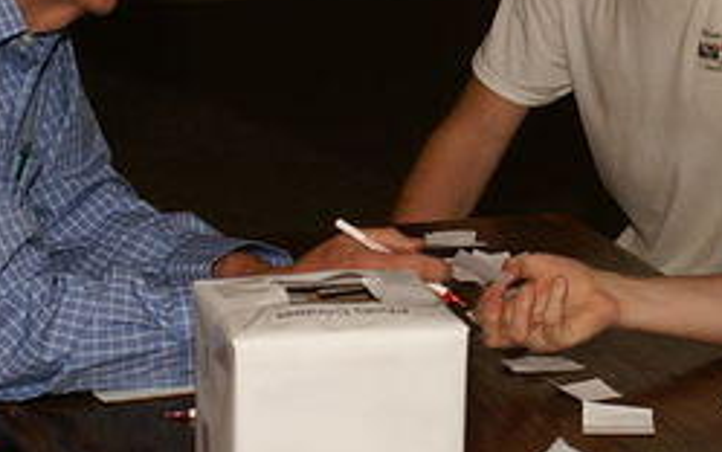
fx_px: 2704
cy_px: 84
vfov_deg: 9.5
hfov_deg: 15.1
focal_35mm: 137
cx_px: 618
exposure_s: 1/60
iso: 100
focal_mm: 35
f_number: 5.6
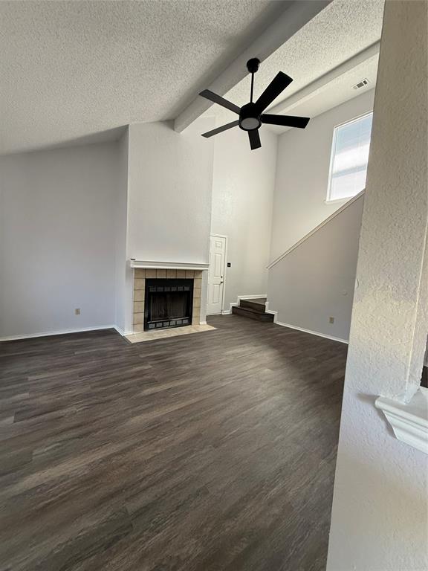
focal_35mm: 14
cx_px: 214
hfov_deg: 85.7
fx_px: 231
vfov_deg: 102.1
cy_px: 286
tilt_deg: -4.2
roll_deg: -3.5
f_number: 2.2
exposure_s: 1/99
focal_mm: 2.22
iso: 200
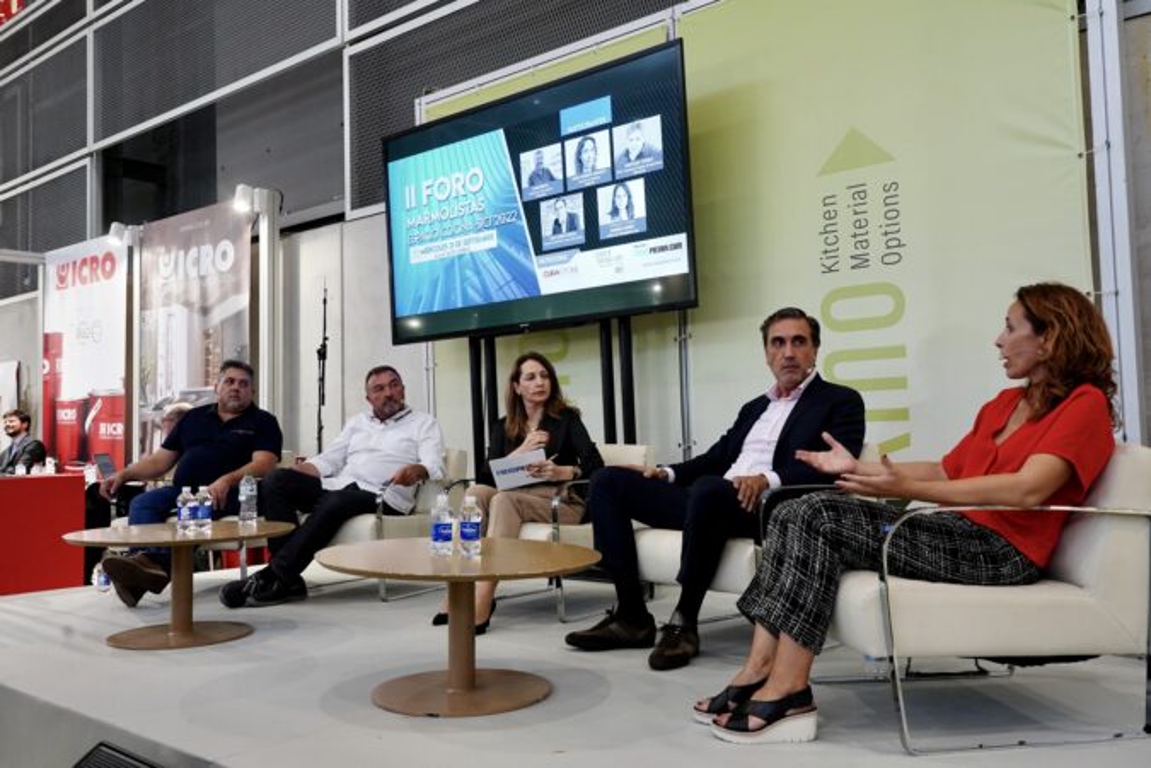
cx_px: 576
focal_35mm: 30
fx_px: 959
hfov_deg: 61.9
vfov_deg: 43.6
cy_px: 384
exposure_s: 1/50
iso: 3200
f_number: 7.1
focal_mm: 30
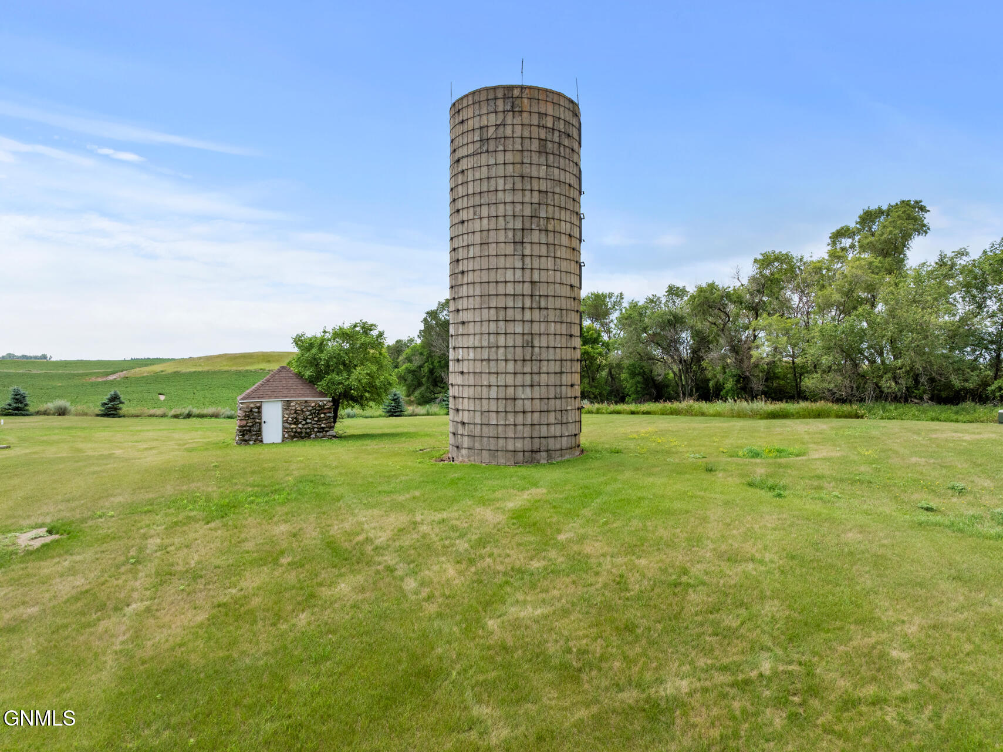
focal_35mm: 24
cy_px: 376
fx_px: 695
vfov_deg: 56.8
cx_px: 502
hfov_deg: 71.6
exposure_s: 1/320
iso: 200
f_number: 5.6
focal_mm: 12.29
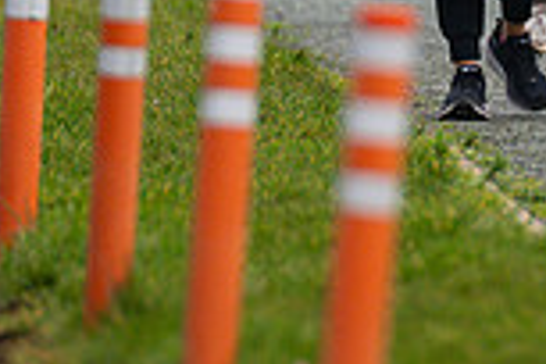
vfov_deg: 0.8
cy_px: -200
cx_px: 689
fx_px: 25842
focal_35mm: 1704
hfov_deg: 1.2
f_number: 2.8
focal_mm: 300
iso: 450
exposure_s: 1/1600
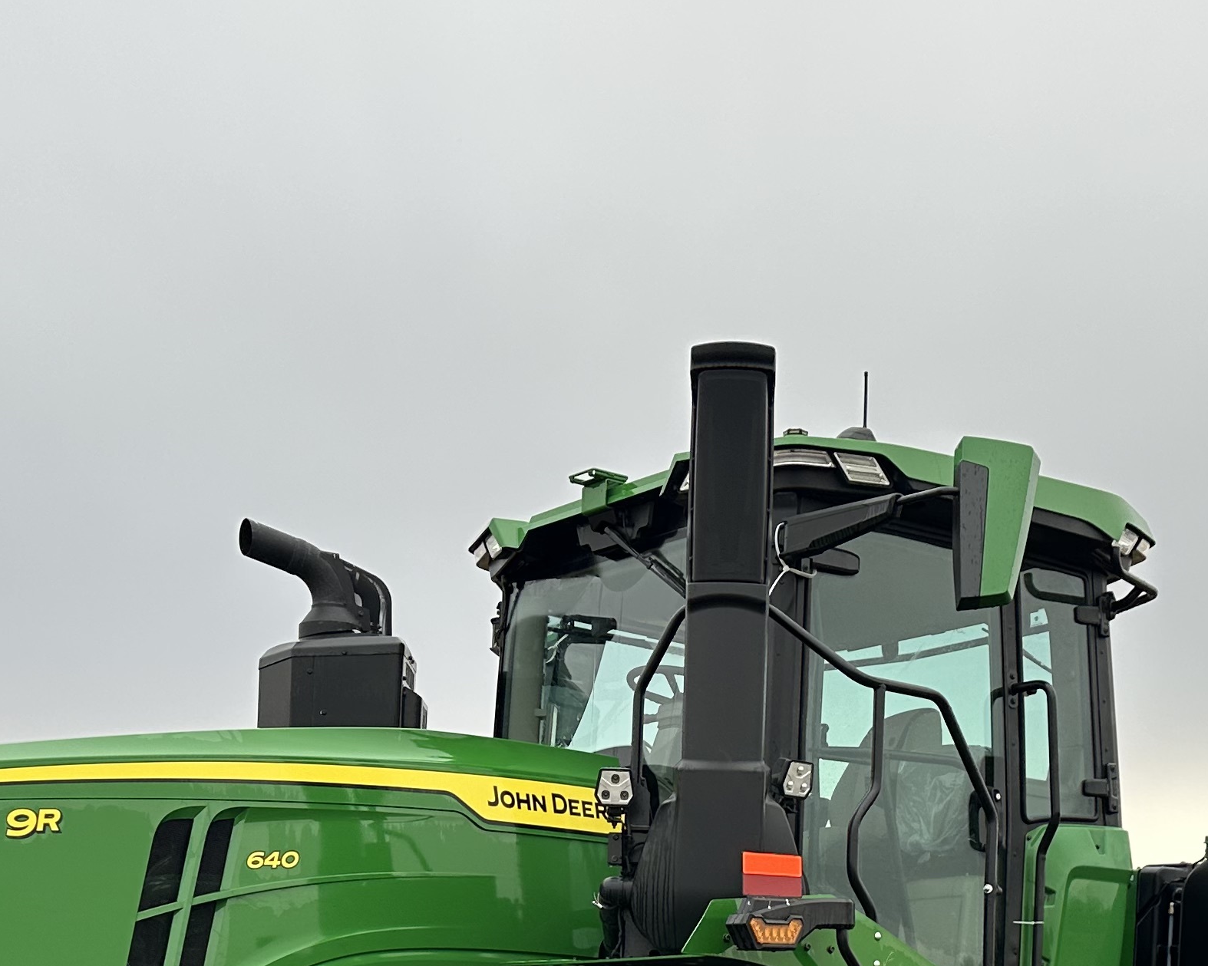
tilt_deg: +1.0
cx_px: 683
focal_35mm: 60
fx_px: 2145
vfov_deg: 24.2
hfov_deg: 31.4
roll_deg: -1.1
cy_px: 978
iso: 80
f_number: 1.78
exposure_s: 1/306
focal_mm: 6.86
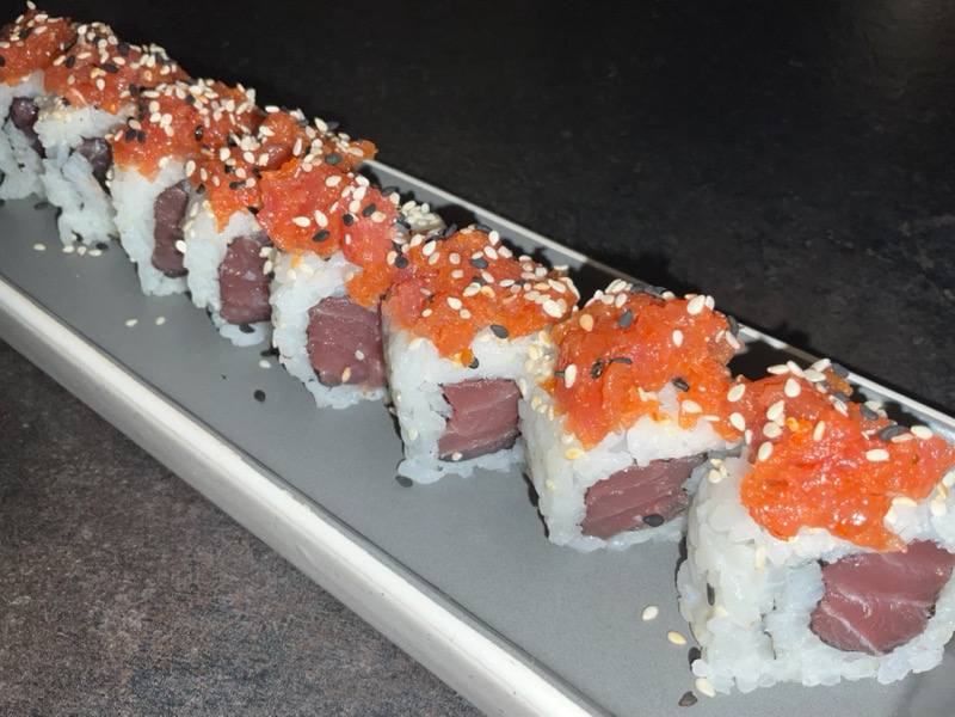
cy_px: 358
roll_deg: +0.6
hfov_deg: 61.7
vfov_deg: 48.2
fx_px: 800
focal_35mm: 29
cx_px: 478
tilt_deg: -42.8
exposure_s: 1/143
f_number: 1.8
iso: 16
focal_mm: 3
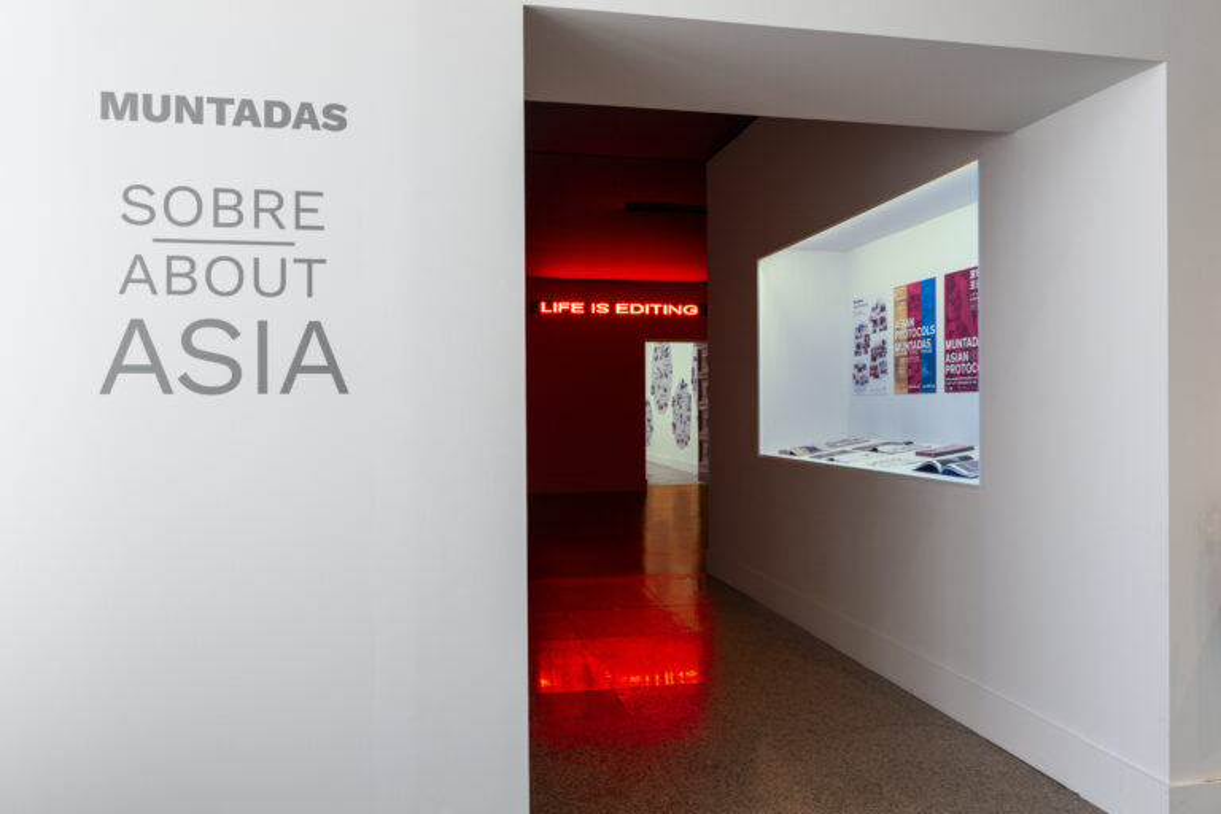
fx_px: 848
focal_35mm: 25
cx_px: 610
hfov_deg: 71.5
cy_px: 407
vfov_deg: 51.3
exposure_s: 1/15
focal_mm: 25
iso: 800
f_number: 9
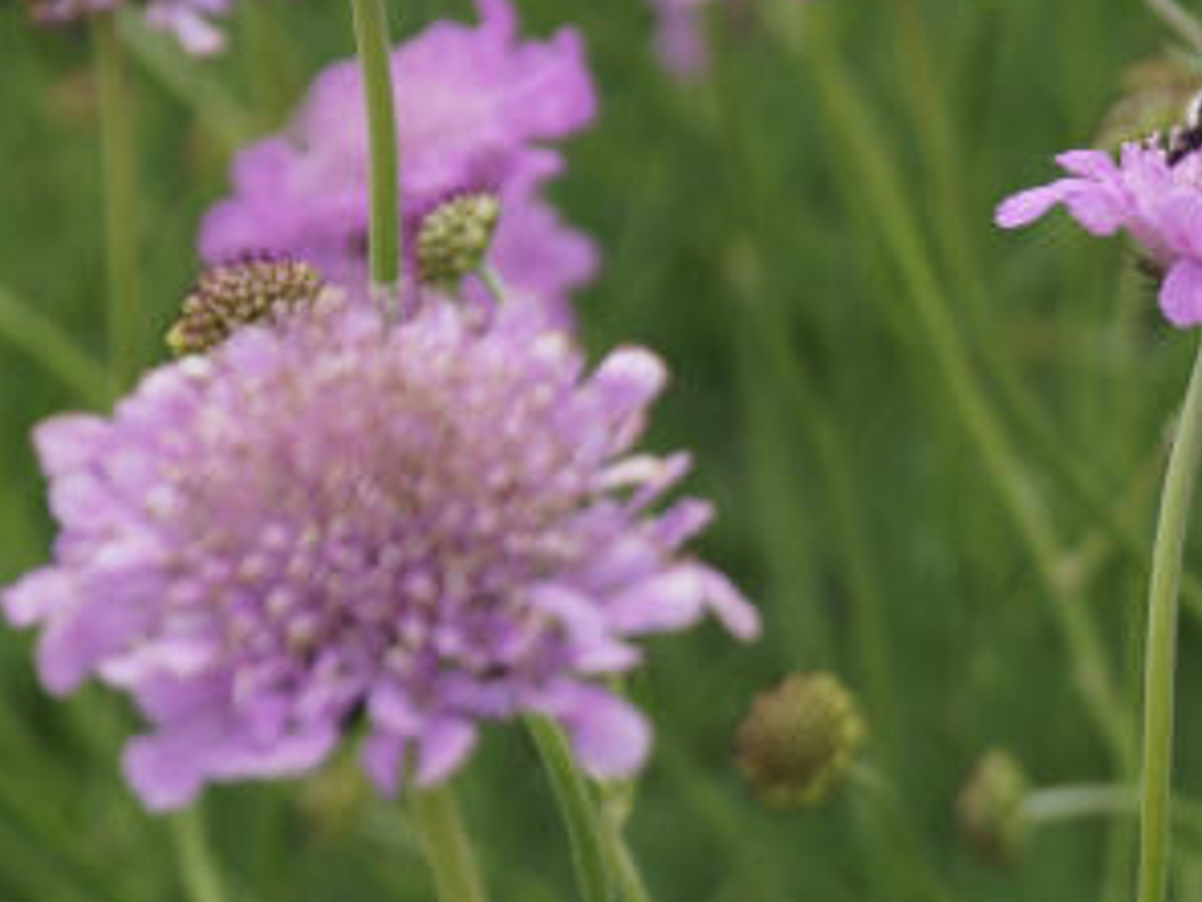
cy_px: 128
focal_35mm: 214
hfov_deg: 9.2
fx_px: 7441
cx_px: 1186
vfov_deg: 6.9
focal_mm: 55
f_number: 6.3
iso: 100
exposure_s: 1/200
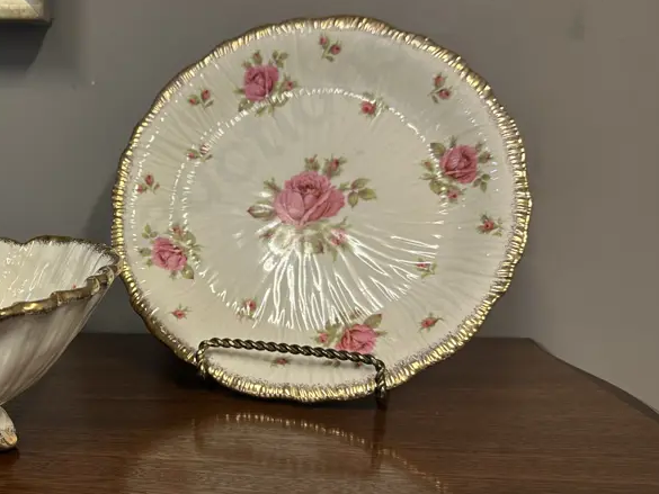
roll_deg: -0.3
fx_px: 800
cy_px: 252
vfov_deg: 34.4
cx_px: 115
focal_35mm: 42
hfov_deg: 42.4
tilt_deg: -9.9
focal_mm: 6.86
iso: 160
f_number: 1.78
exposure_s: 1/100
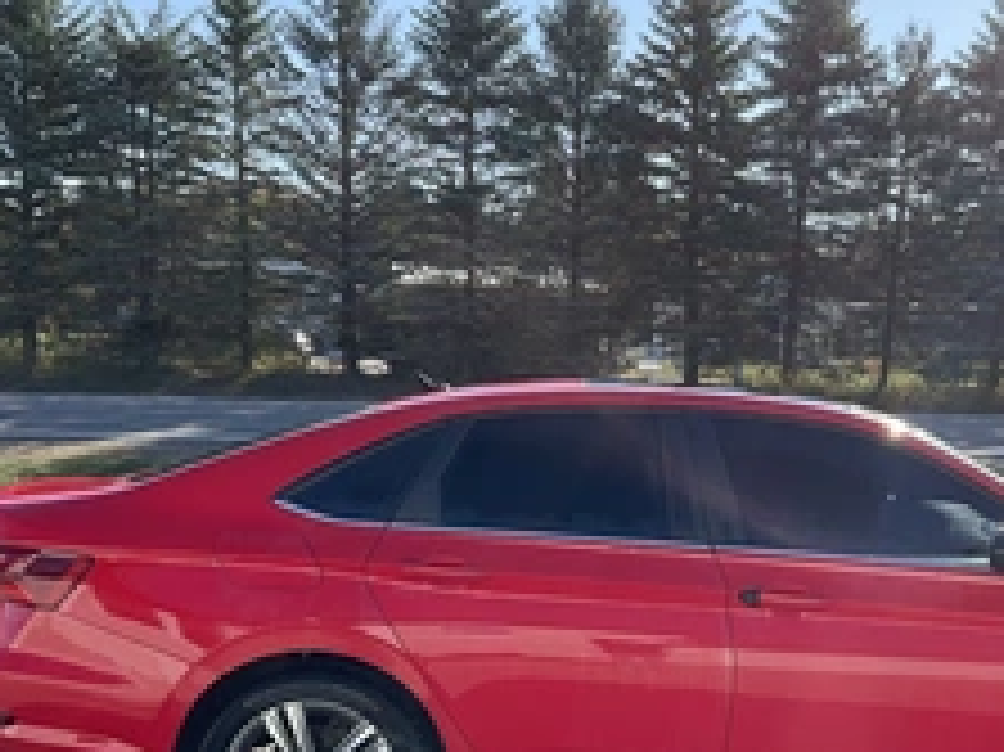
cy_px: 594
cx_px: 698
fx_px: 1507
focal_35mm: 52
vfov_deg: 27.5
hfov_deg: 36.3
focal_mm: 3
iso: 25
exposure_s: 1/620
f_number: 1.8
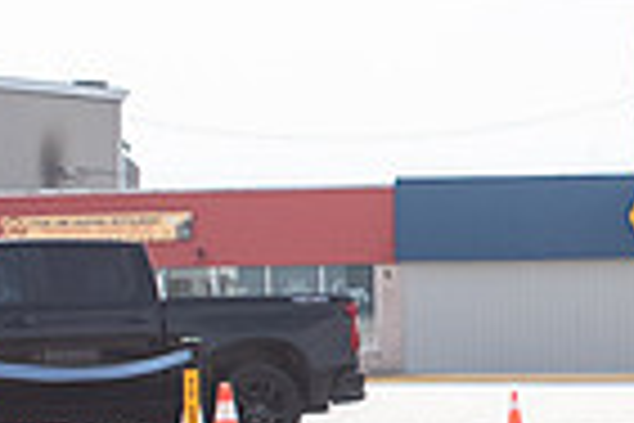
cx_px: 1157
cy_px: 149
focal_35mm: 247
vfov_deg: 5.6
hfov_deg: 8.0
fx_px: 4350
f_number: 4
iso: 800
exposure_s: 1/3200
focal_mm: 31
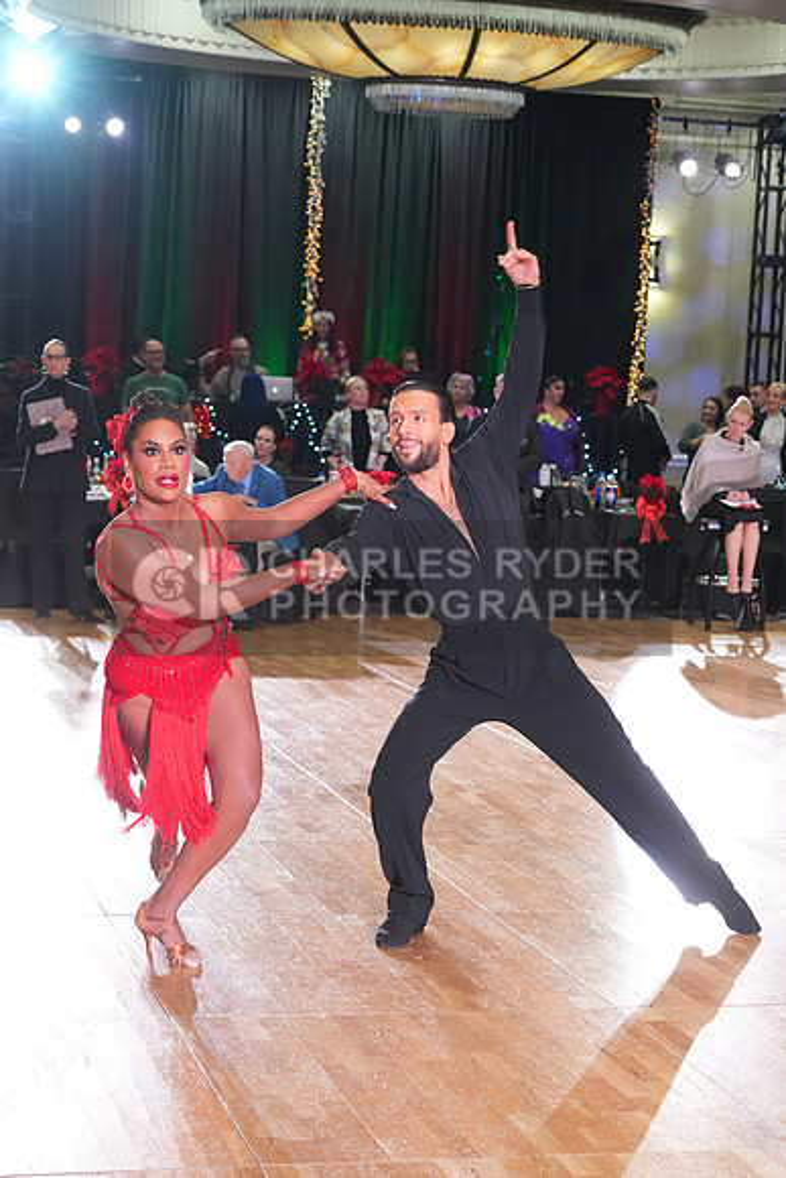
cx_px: 393
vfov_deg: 28.4
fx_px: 2324
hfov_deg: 19.2
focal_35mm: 71
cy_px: 589
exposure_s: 1/200
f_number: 5.6
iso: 3200
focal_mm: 71
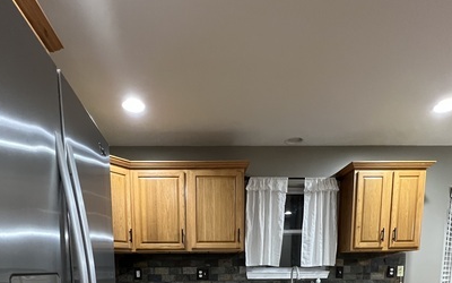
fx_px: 283
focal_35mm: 23
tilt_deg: -7.8
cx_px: 202
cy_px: 314
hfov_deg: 76.9
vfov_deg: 41.6
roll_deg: +0.6
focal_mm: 1.57
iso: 500
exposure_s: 1/60
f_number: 1.8
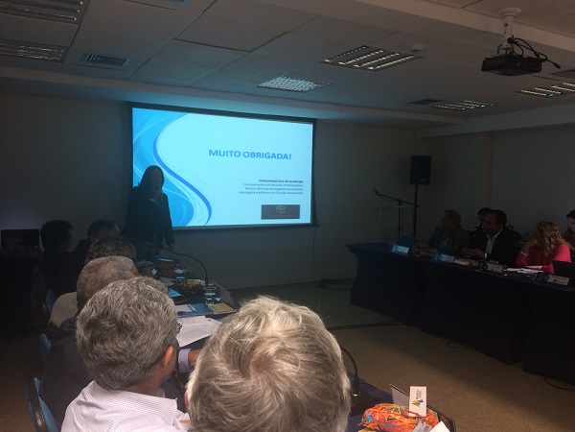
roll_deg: +0.4
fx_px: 482
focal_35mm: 29
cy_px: 216
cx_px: 288
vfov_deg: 48.2
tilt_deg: -4.6
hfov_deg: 61.7
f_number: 2.2
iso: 100
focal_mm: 4.15
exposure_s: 1/30
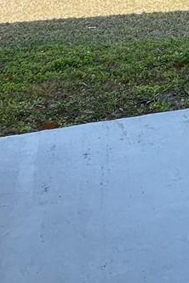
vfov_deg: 23.2
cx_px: 330
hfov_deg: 17.4
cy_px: -170
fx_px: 512
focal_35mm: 65
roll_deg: -0.1
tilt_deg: +5.3
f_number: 1.8
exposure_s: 1/178
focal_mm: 1.57
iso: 32
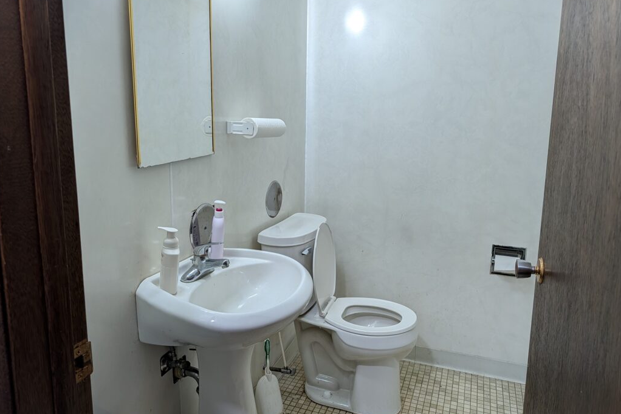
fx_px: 448
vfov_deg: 49.5
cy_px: 186
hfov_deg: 69.4
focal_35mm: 26
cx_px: 307
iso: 114
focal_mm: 6.9
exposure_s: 1/60
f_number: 1.68
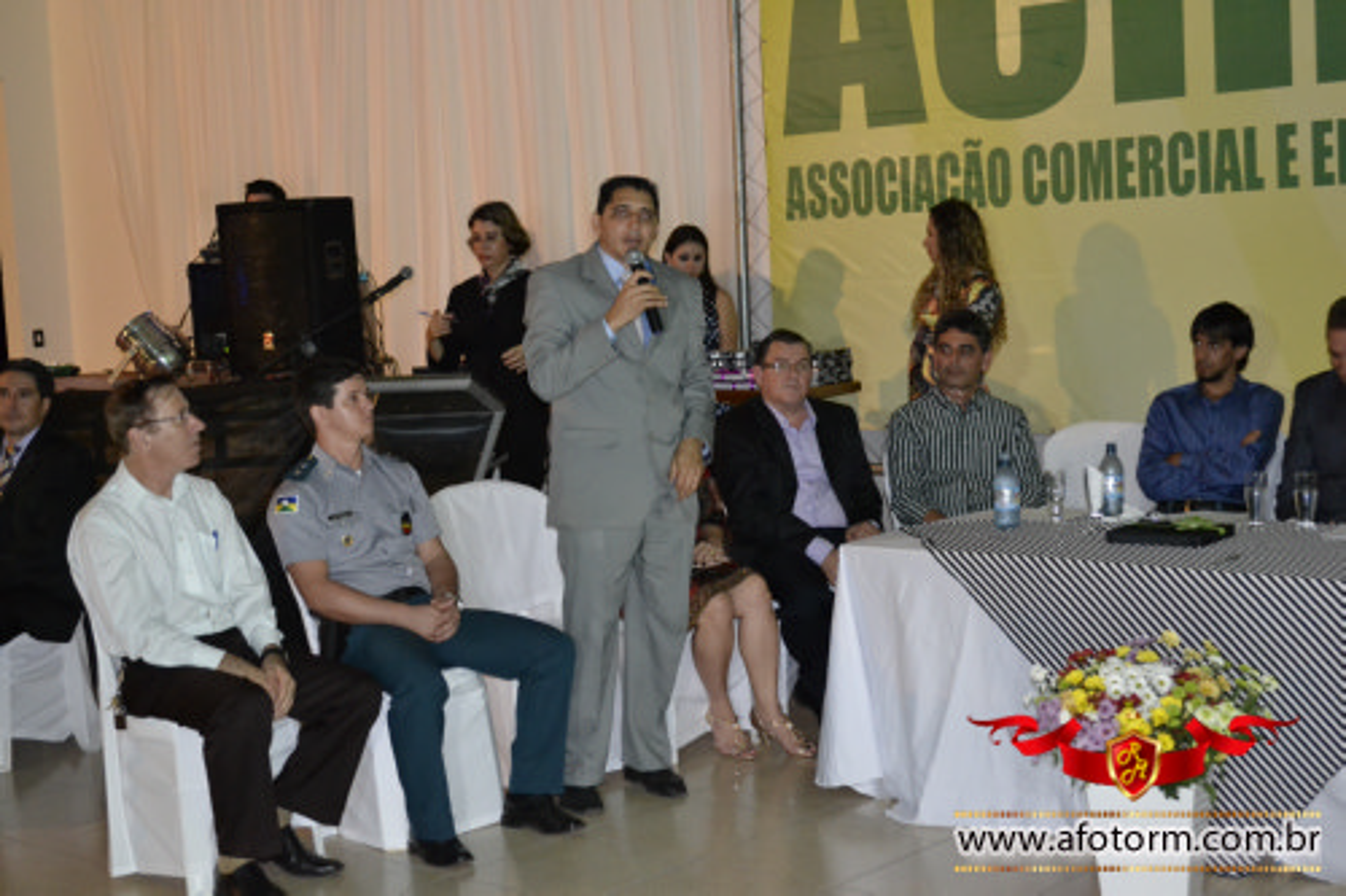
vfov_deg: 25.0
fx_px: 2018
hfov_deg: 36.9
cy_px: 448
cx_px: 673
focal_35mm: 54
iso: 3200
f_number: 5
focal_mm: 36
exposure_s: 1/60
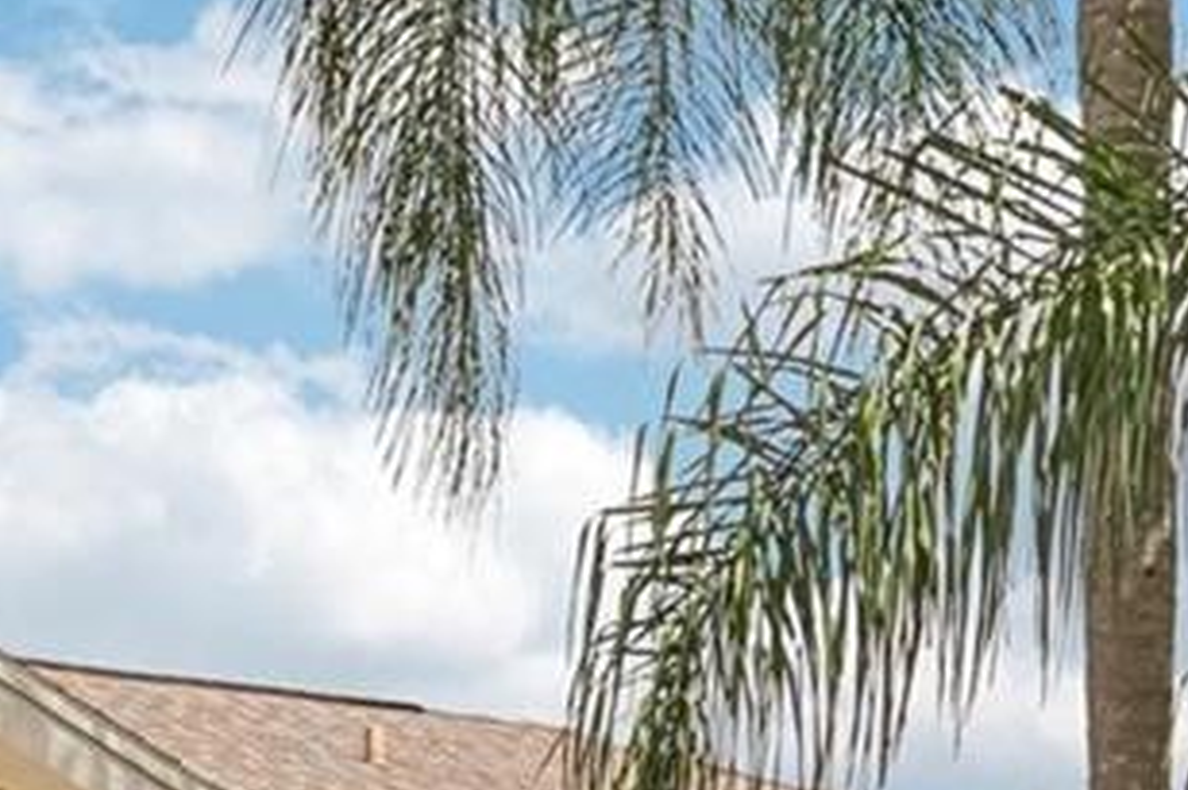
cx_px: -251
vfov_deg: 8.3
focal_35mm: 156
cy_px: 1646
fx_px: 5145
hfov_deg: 12.8
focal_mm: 30
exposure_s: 1/1000
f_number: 8
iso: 400
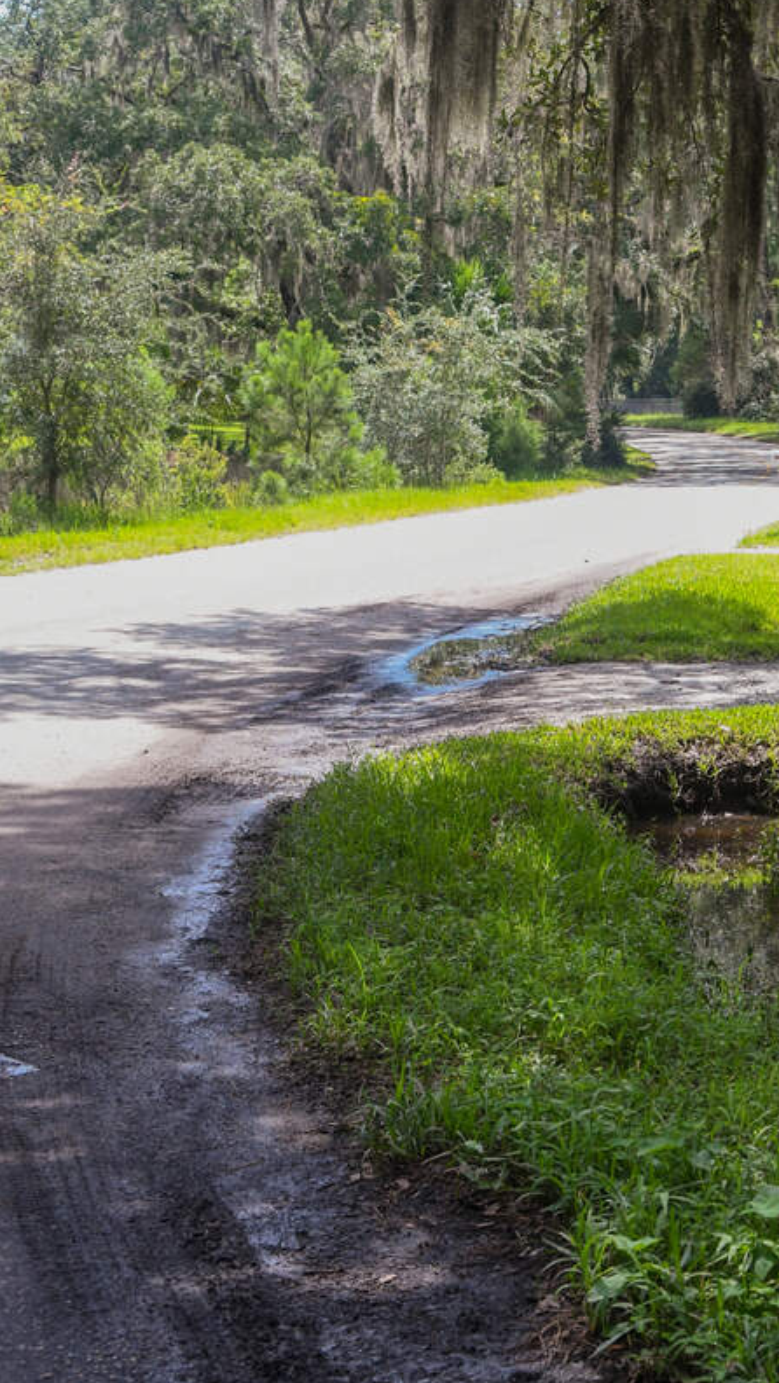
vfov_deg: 29.0
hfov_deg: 15.9
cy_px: 688
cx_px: 948
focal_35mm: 73
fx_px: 2678
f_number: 5
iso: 800
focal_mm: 31
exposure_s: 1/1250
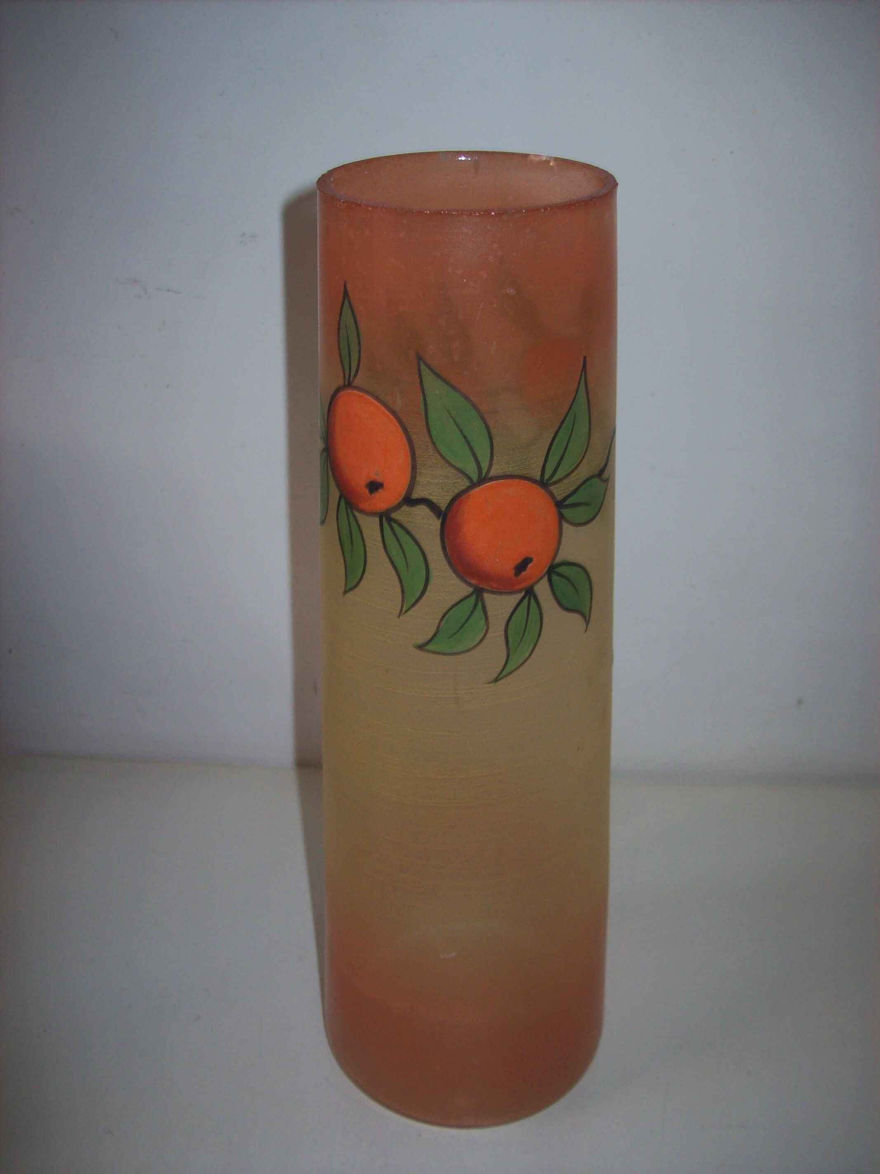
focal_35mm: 36
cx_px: 440
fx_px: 1221
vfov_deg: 51.4
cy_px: 587
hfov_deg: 39.6
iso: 80
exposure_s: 1/64
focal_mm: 6
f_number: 2.7
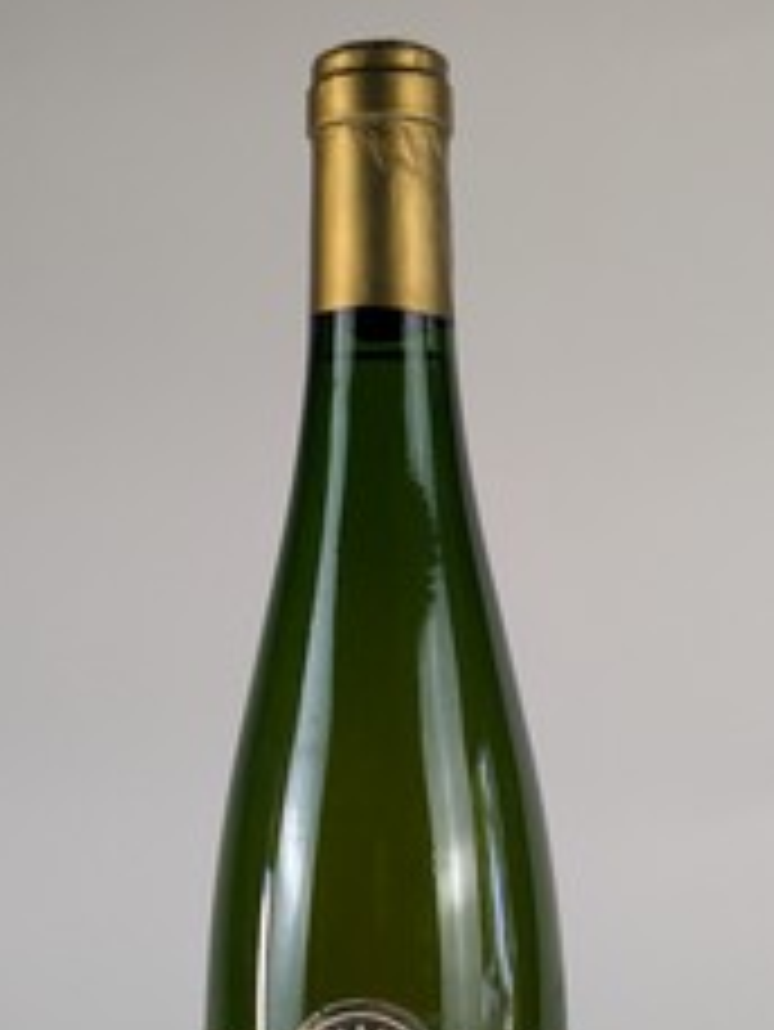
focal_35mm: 84
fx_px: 2502
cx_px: 362
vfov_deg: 22.8
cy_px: 877
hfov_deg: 17.6
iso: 41
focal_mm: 6.81
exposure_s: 1/113
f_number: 1.85
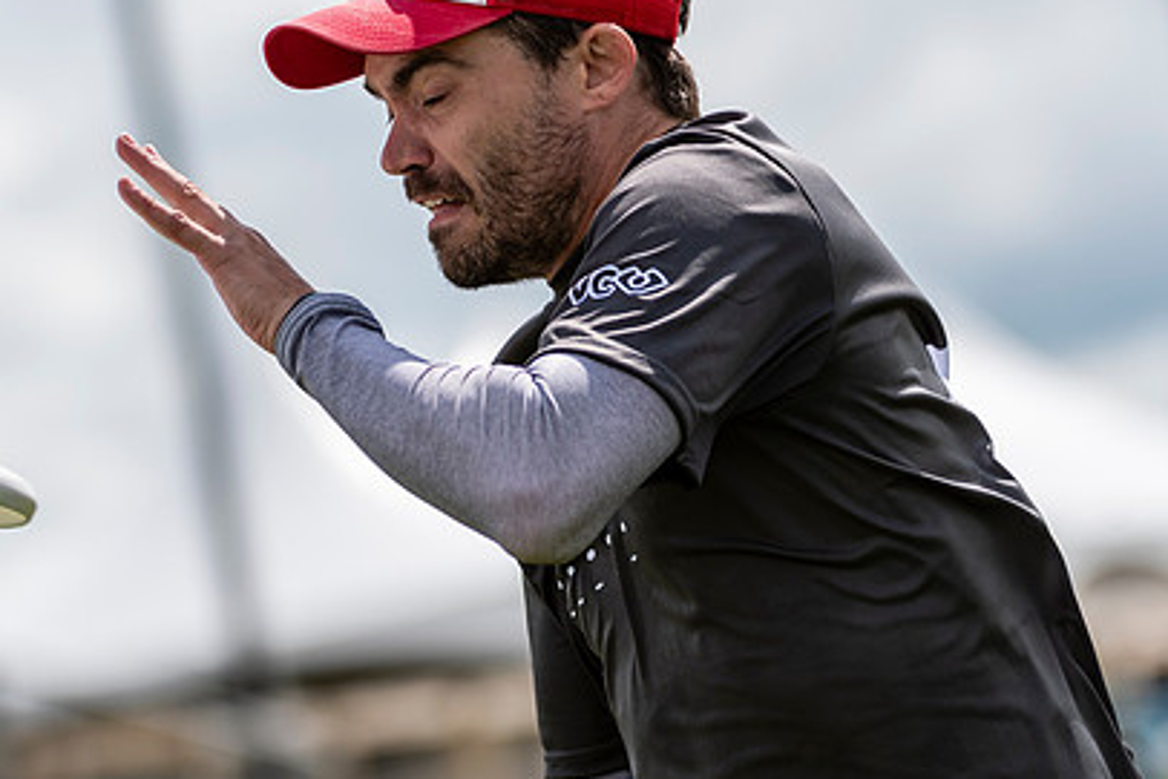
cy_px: 519
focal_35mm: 429
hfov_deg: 4.8
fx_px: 13923
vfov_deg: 3.2
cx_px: 374
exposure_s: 1/1250
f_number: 4
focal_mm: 200
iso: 110
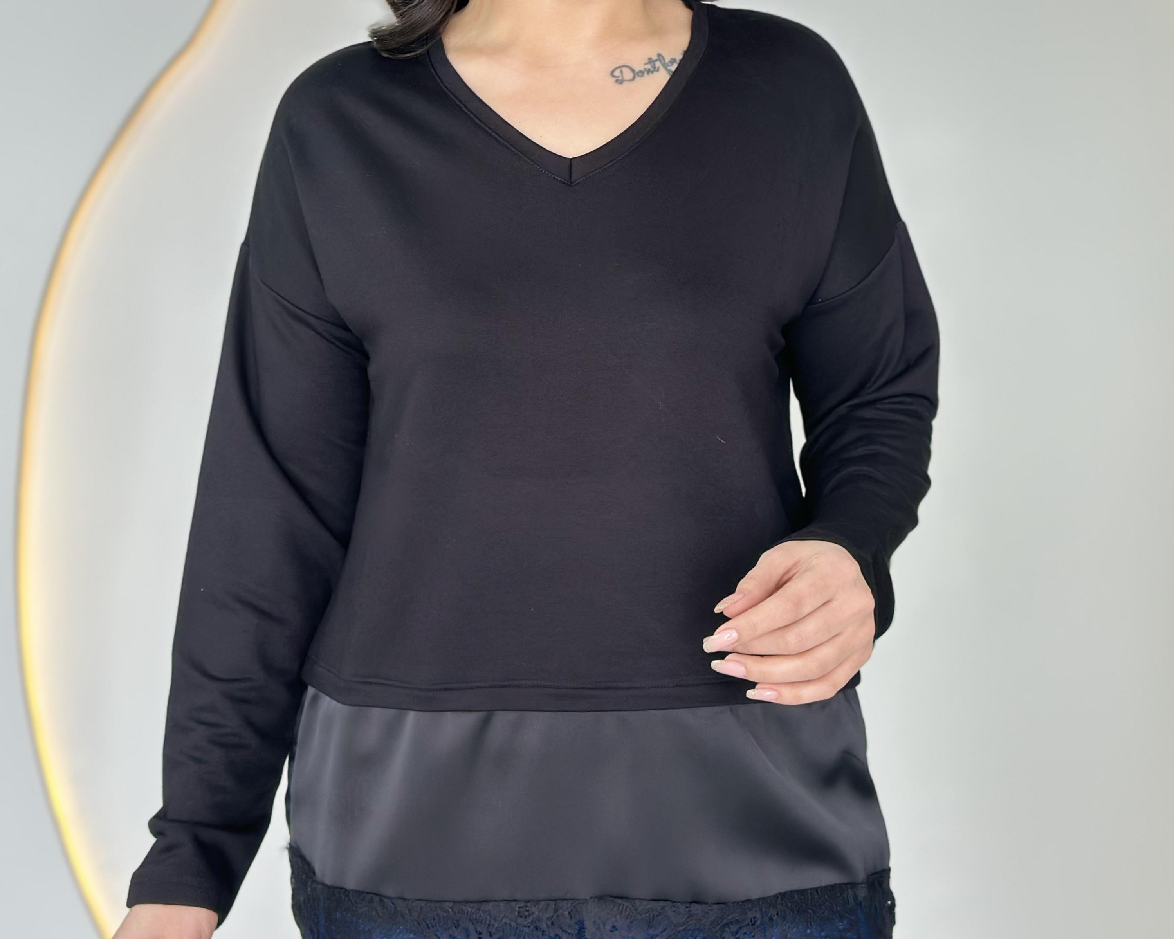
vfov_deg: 24.1
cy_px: 328
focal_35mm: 63
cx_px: 586
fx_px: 2189
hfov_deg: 30.0
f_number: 1.78
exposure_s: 1/180
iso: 80
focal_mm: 6.86
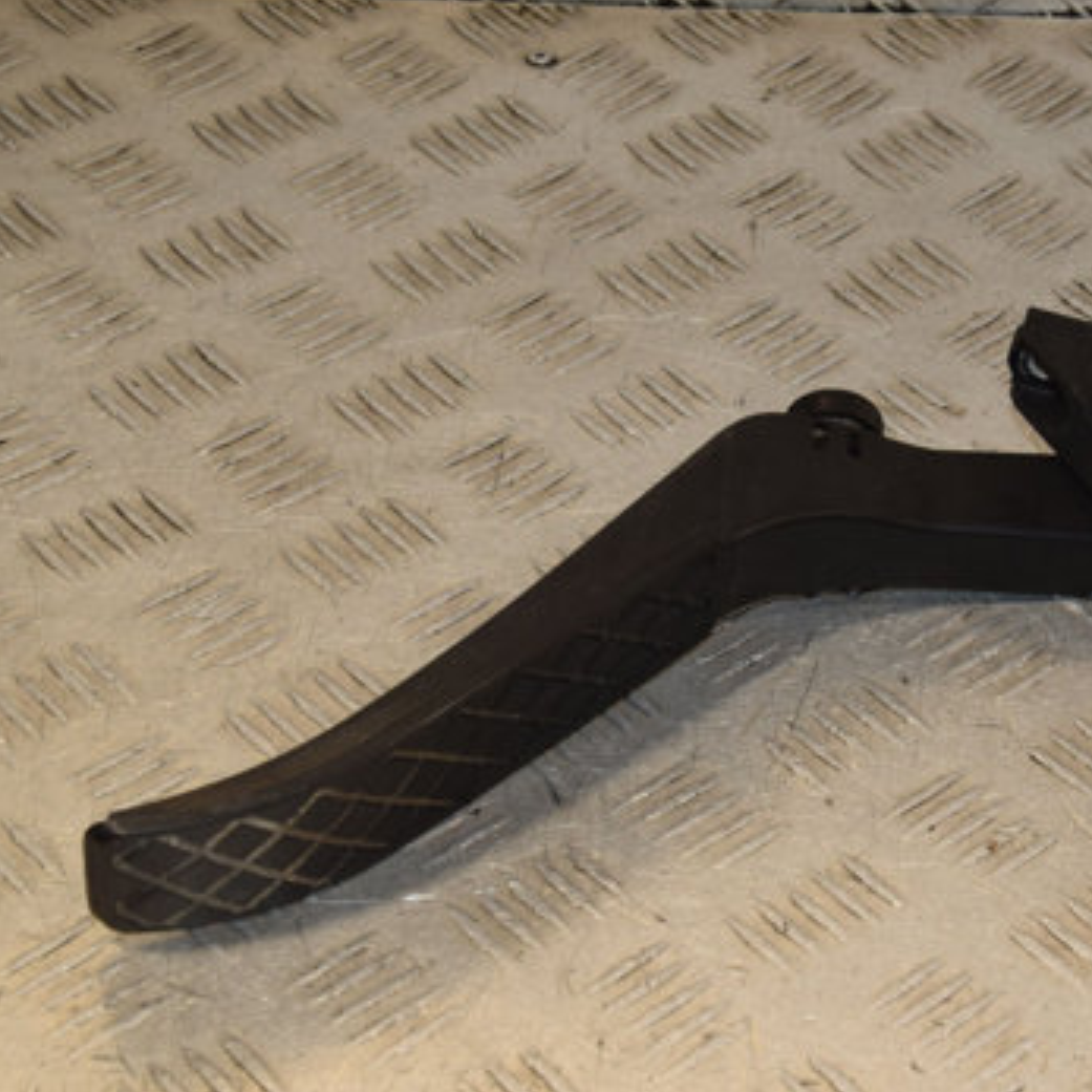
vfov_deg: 16.4
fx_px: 3775
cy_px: 431
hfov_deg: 16.3
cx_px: 972
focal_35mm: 106
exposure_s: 1/200
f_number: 9
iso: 800
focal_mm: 45
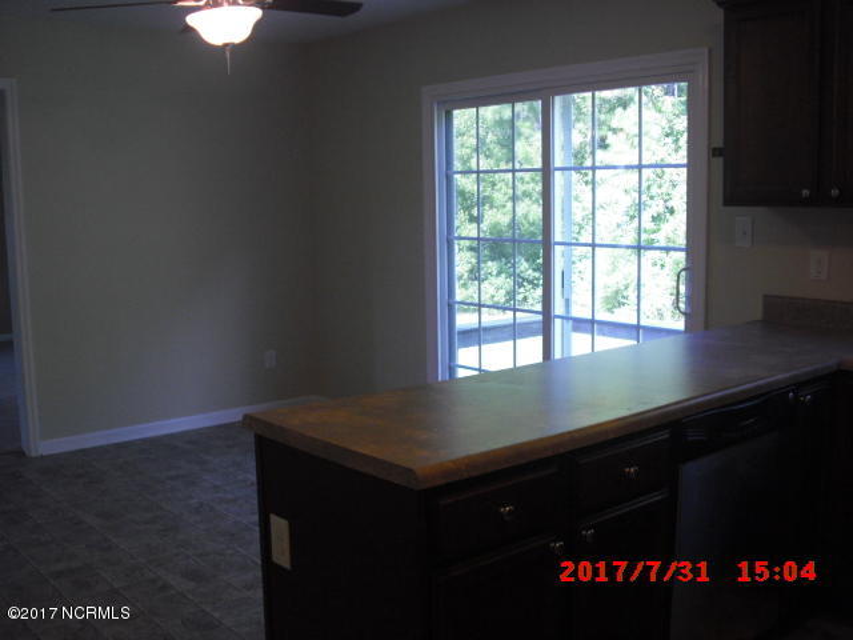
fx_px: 936
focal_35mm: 38
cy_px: 320
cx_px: 426
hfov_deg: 49.0
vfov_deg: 37.7
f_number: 2.8
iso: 200
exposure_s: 1/100
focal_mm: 6.2
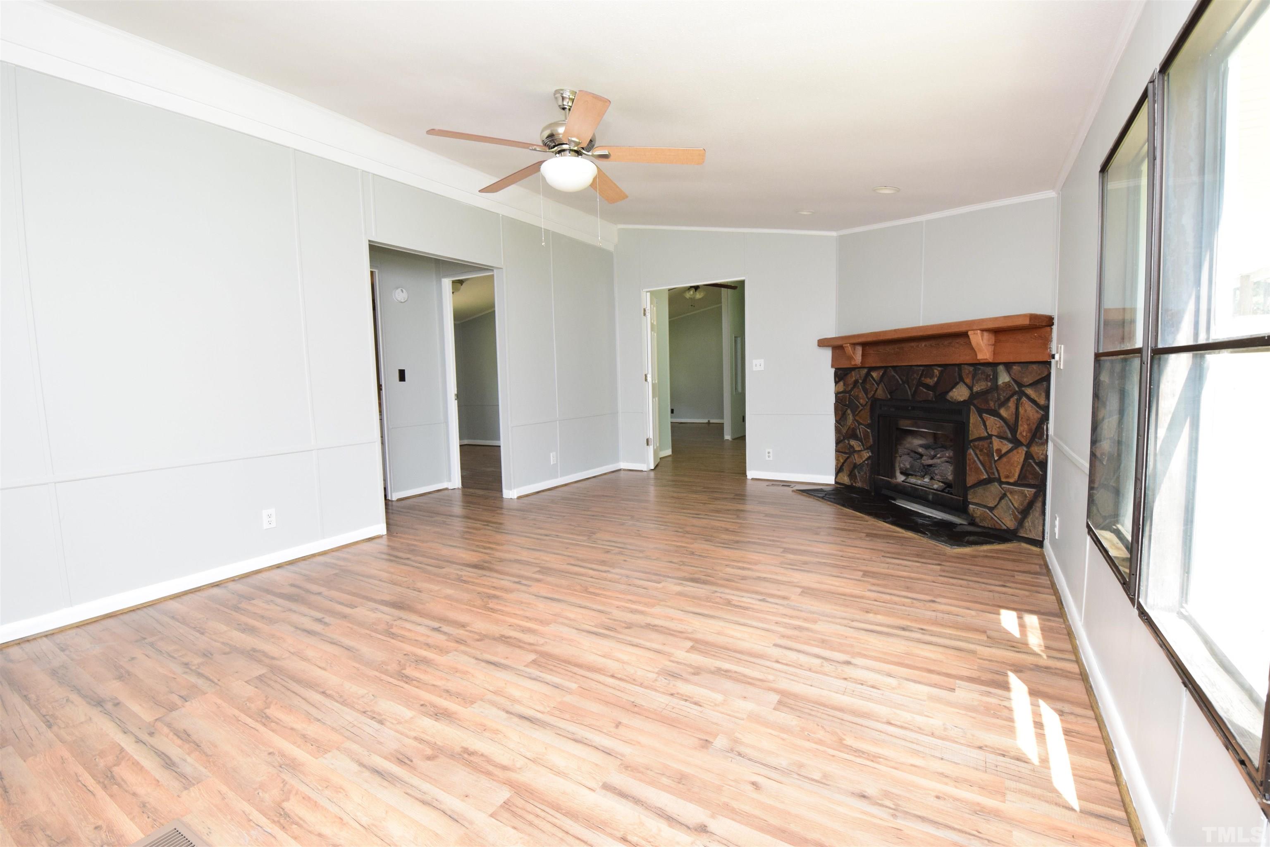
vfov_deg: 77.3
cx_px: 635
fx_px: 529
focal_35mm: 15
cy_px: 424
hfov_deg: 100.4
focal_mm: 10
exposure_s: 1/60
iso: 1100
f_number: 8
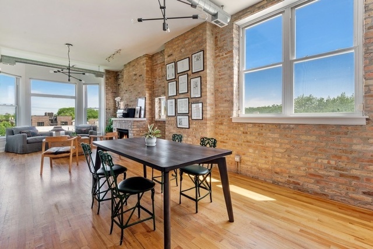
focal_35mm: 17
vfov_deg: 70.5
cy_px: 124
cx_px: 186
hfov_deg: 93.3
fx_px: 176
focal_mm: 17
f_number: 8
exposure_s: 1/15
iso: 100
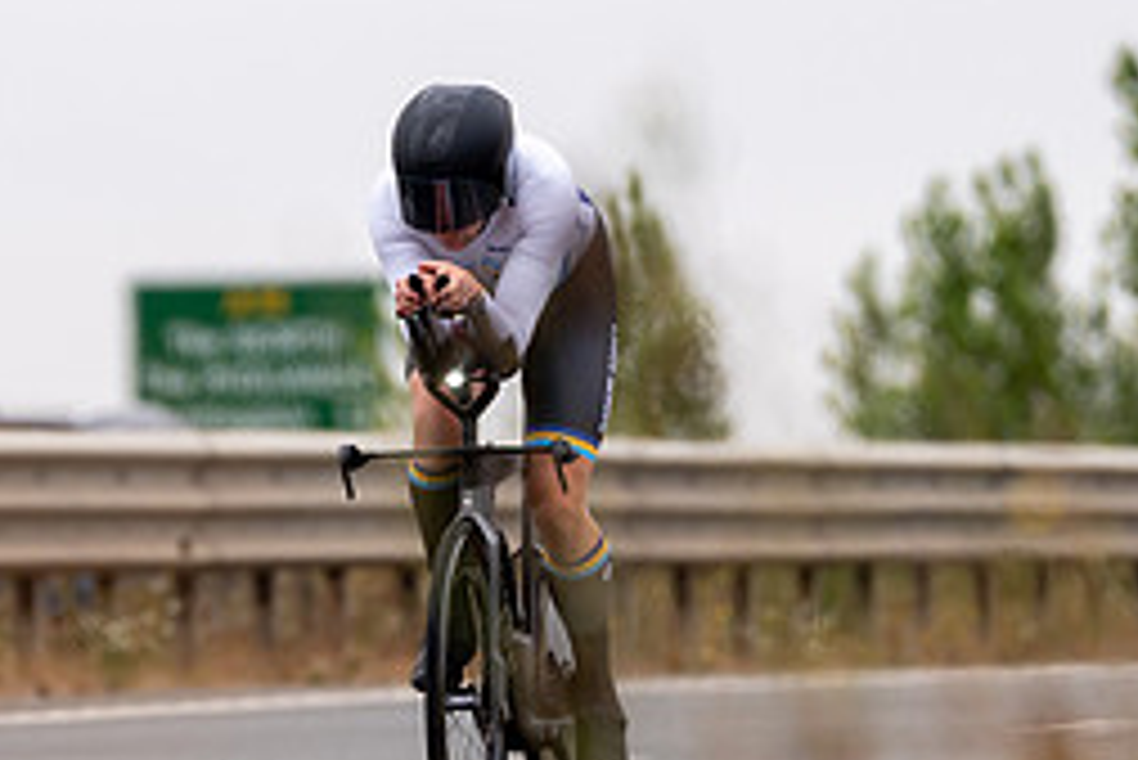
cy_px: 491
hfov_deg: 2.5
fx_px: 26283
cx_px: 449
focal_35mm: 831
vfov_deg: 1.7
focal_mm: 200
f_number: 2.8
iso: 100
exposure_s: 1/800
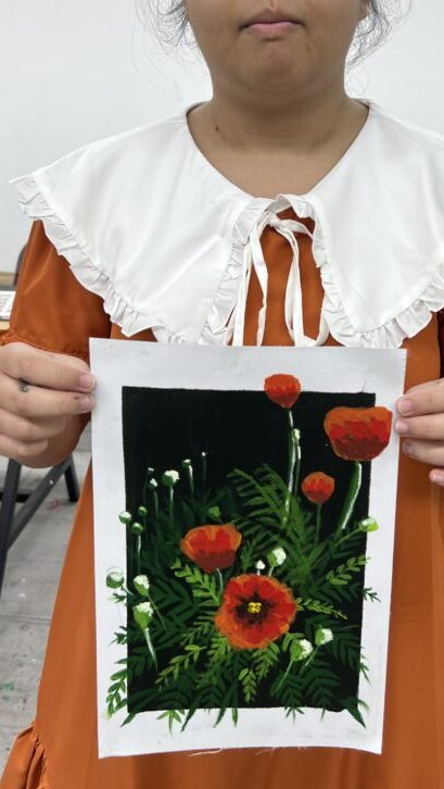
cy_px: 259
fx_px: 815
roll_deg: -2.5
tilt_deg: -9.1
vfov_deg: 50.6
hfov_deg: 30.4
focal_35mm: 39
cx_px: 270
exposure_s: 1/117
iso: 32
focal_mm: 5.7
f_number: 1.5
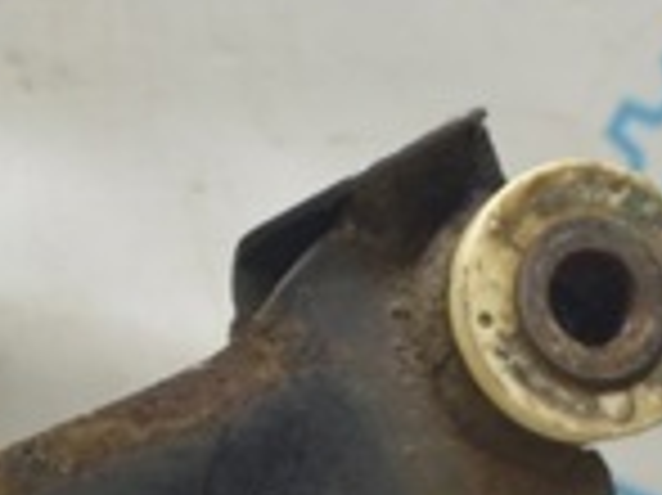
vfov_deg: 5.9
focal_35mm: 251
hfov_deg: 7.7
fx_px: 4796
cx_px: -509
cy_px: 610
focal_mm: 40
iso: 400
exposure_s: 1/20
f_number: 5.6
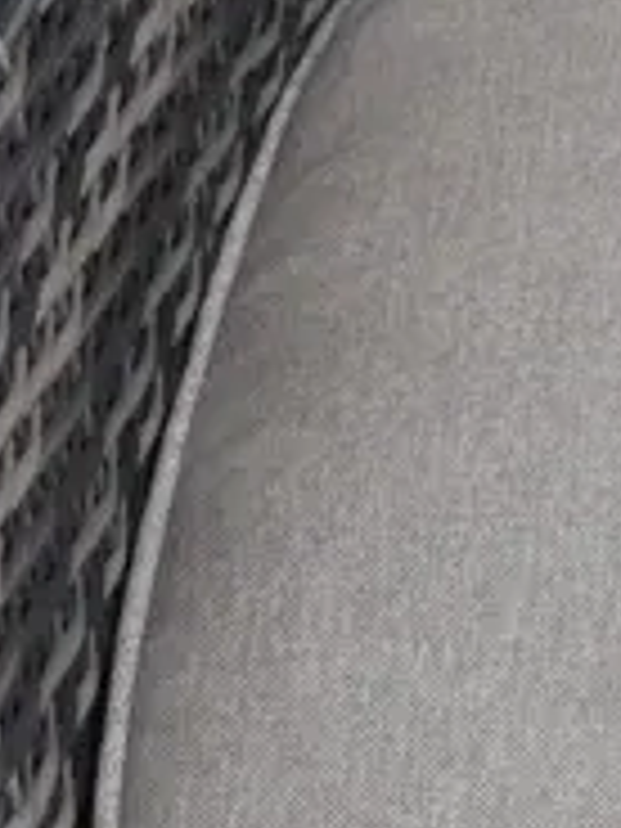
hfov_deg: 6.8
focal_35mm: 211
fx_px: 5047
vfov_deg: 9.4
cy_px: 202
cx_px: 1184
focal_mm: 19
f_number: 5
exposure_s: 1/160
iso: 200
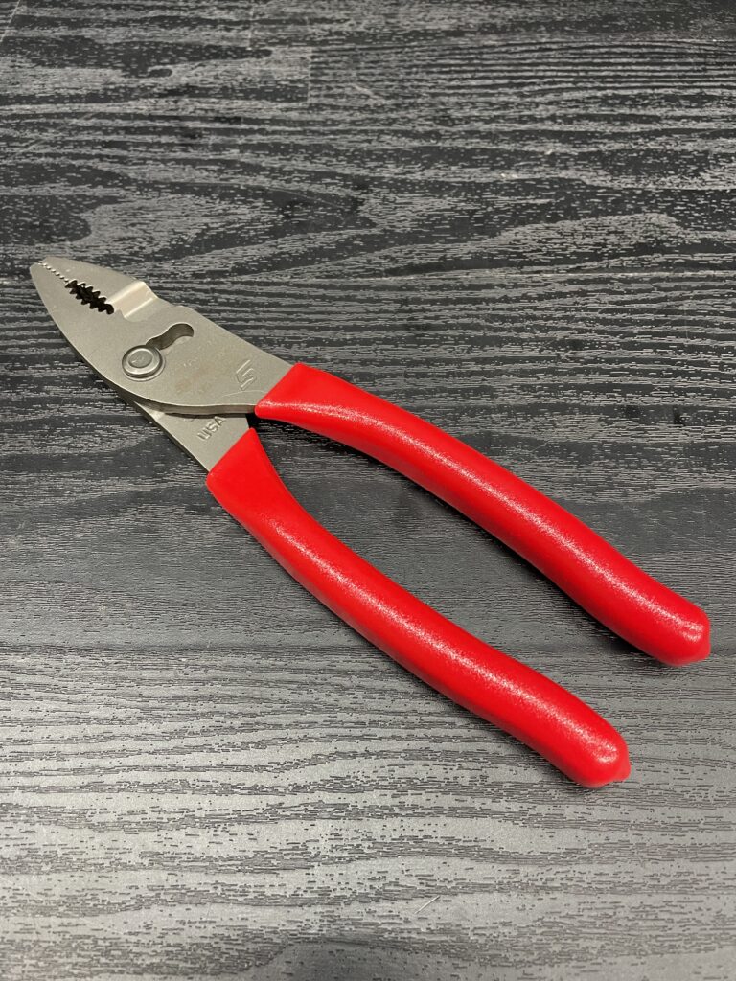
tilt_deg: -62.6
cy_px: 490
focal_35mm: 26
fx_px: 737
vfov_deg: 67.3
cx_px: 368
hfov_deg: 53.1
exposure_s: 1/50
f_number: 1.6
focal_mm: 4.2
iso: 200
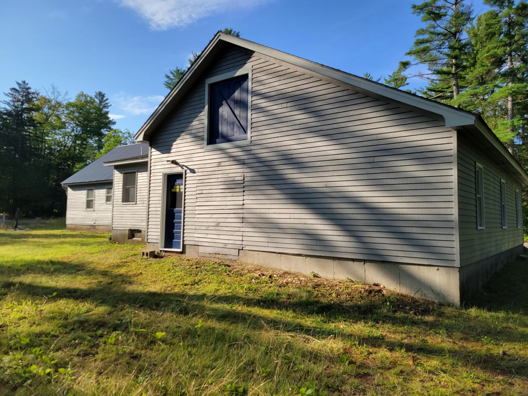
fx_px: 397
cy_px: 198
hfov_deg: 67.3
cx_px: 264
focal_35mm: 26
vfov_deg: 53.1
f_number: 1.8
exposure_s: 1/1567
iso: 40
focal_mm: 5.4
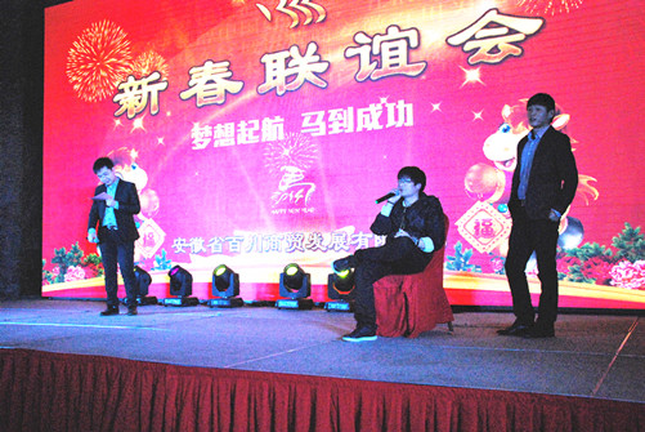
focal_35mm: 36
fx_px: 646
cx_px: 322
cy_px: 216
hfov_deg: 53.1
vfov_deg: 36.9
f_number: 10
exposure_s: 1/400
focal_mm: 24
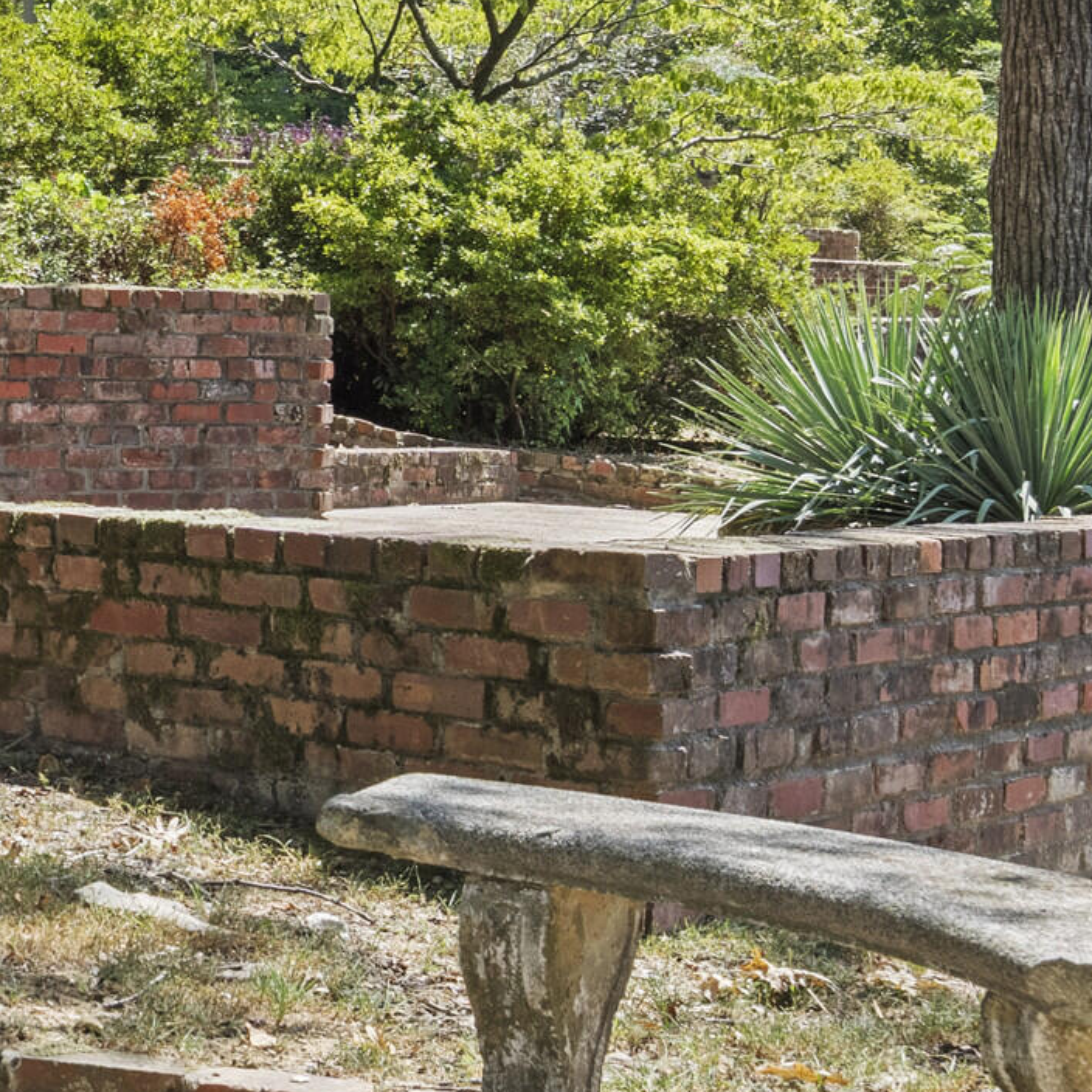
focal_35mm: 105
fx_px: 3747
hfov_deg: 15.5
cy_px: 156
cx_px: -445
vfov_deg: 16.4
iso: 800
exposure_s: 1/125
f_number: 9.5
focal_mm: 30
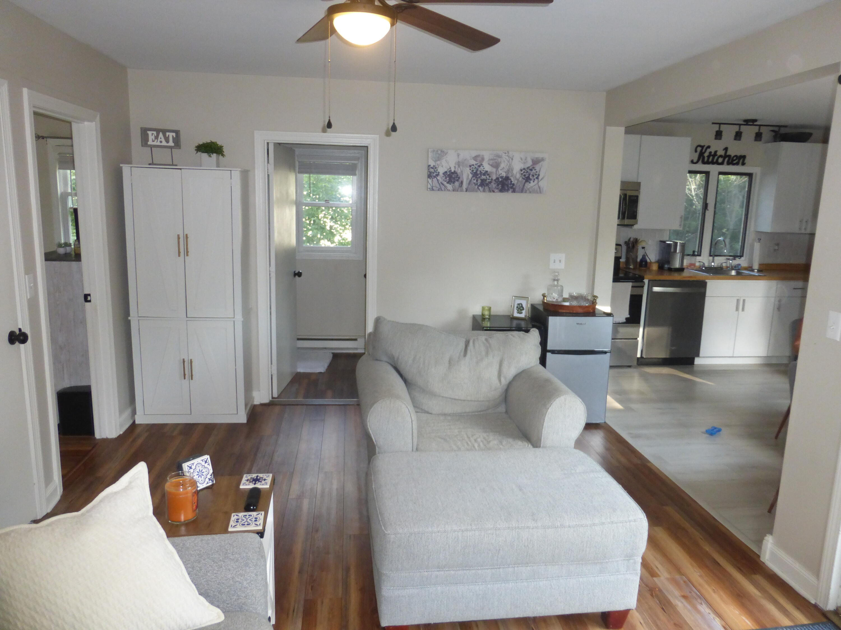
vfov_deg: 54.9
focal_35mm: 25
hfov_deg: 69.4
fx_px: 607
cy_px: 315
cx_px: 420
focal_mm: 4.3
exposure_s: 1/60
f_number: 3.3
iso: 320
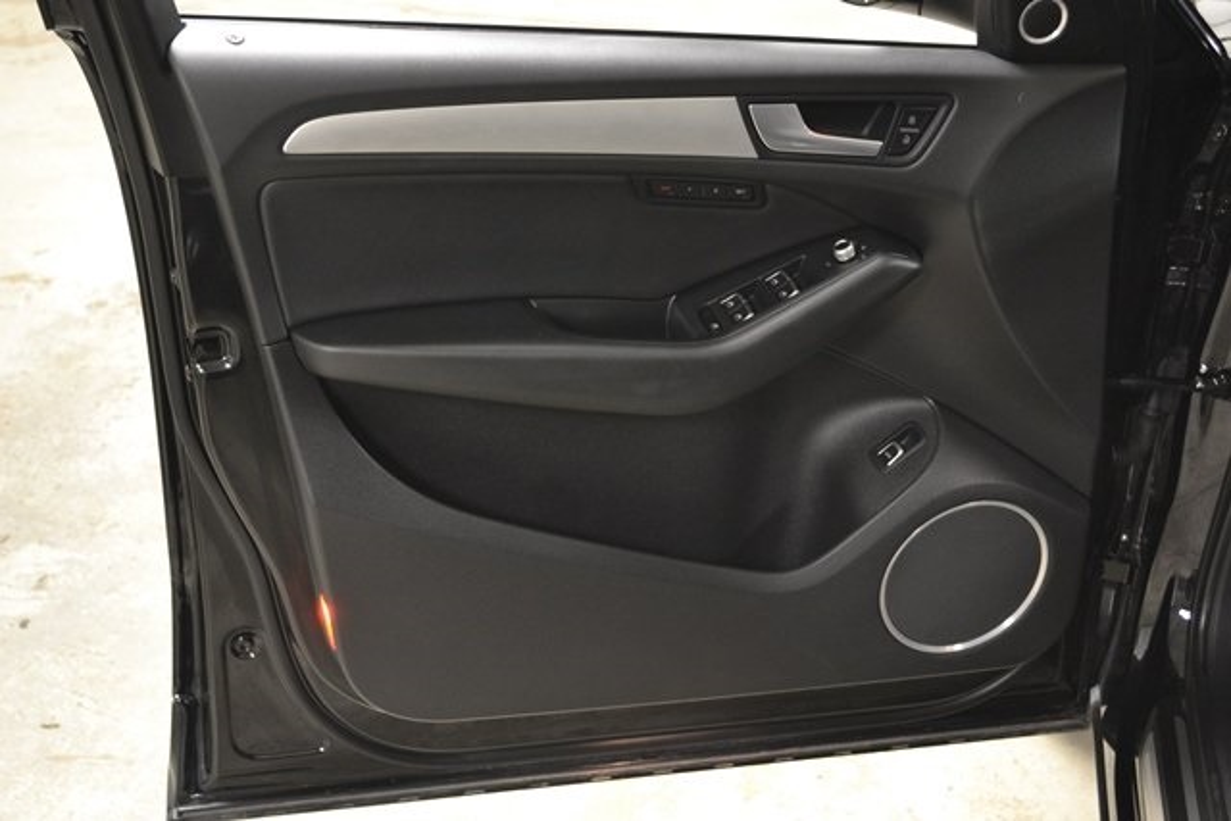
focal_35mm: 48
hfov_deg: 41.1
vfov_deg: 28.1
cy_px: 410
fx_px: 1642
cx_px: 616
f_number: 4.8
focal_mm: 32
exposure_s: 1/15
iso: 1250
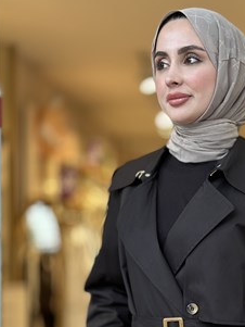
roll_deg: -0.5
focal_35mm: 83
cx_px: 207
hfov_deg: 17.6
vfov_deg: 23.2
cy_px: 261
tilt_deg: -1.8
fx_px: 783
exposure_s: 1/121
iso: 100
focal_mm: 6.86
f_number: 1.78
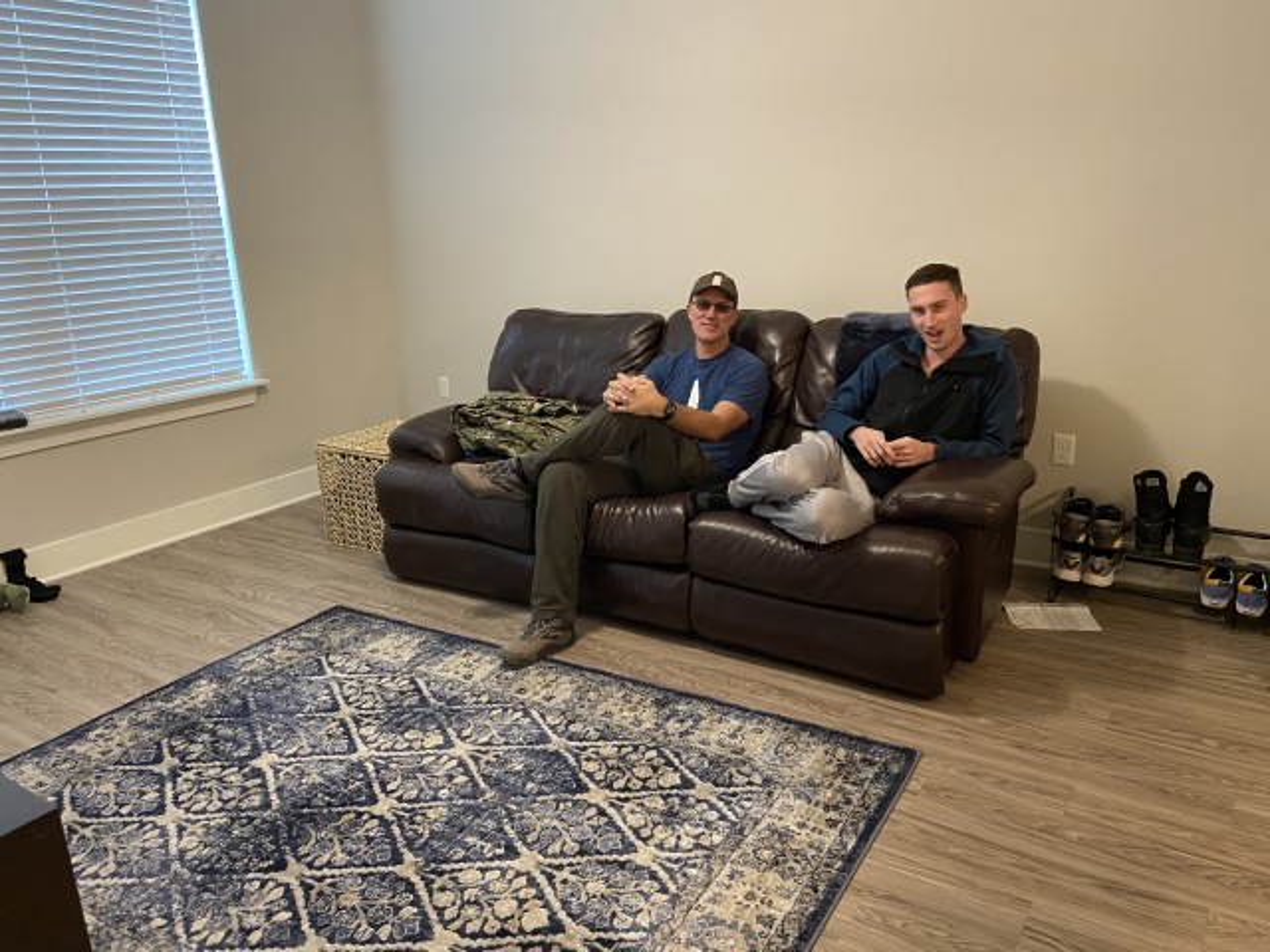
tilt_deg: -15.2
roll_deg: +2.0
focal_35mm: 26
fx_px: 954
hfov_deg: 67.3
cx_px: 635
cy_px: 476
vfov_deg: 53.1
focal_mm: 4.25
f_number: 1.8
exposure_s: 1/40
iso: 400
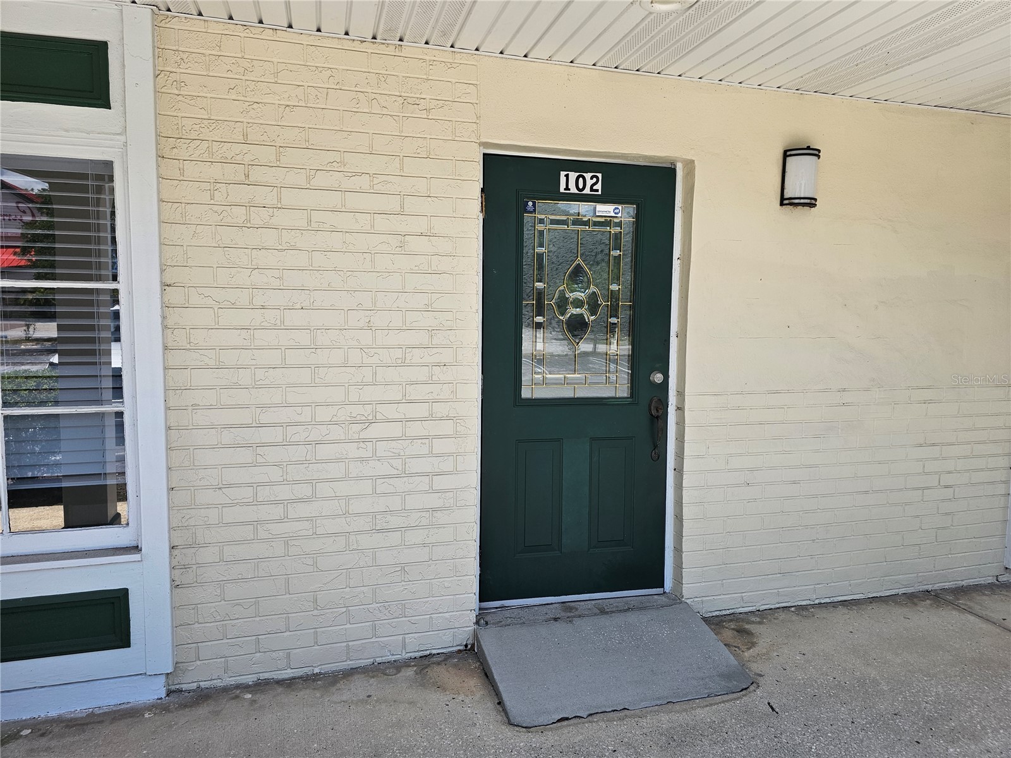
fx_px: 672
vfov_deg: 58.9
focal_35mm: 23
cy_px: 379
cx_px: 506
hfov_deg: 73.9
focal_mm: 6.3
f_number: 1.7
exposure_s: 1/1135
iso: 20
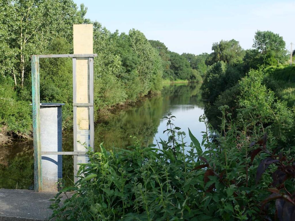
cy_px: 110
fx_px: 426
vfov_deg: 29.1
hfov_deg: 38.2
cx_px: 148
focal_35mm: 50
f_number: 3.5
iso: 200
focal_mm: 25
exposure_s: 1/800
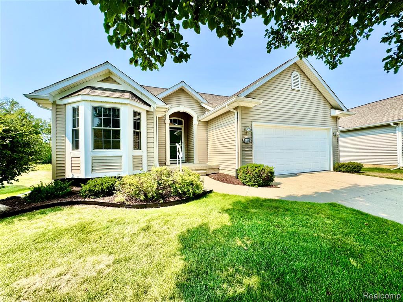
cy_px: 151
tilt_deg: +0.5
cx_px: 202
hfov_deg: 102.1
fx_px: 163
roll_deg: +1.4
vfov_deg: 85.7
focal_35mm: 14
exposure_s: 1/1323
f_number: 2.2
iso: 40
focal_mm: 2.22
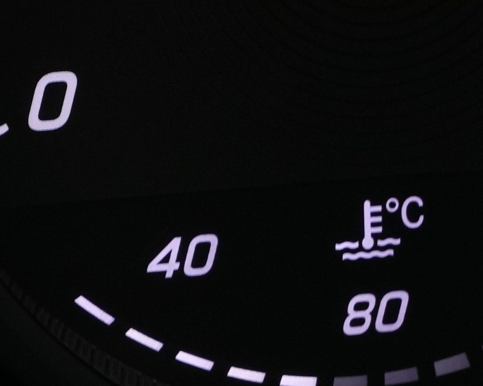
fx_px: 3449
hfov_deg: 7.5
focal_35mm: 241
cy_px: -5
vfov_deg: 6.4
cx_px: -677
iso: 1000
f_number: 8
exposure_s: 1/40
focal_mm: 35
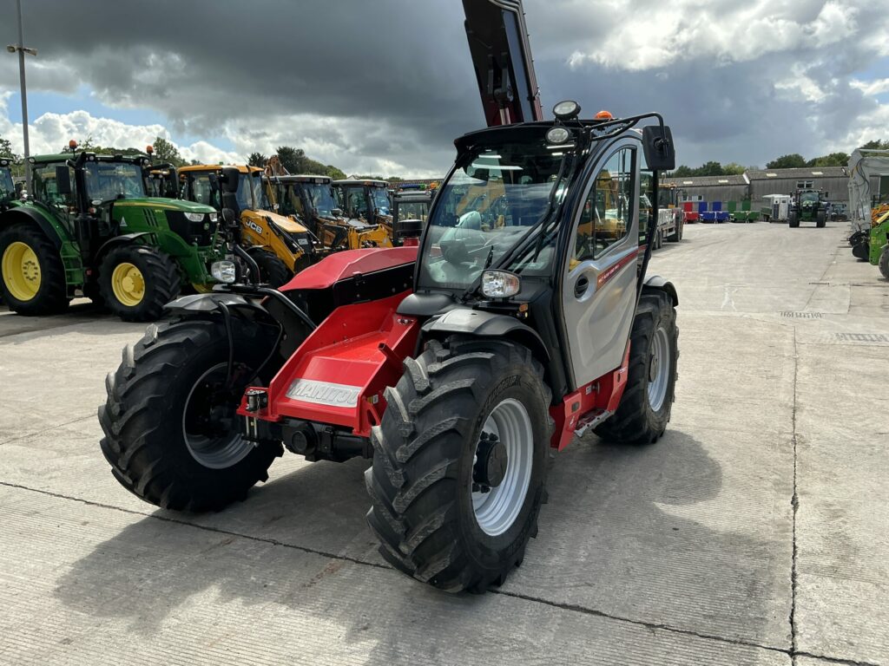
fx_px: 719
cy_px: 333
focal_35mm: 28
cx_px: 444
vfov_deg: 49.7
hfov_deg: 63.4
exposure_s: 1/912
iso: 25
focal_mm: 3
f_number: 1.8
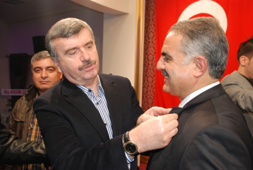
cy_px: 85
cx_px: 126
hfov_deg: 53.1
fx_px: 253
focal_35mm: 36
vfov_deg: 37.0
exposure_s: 1/60
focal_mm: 24
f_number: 5
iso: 800
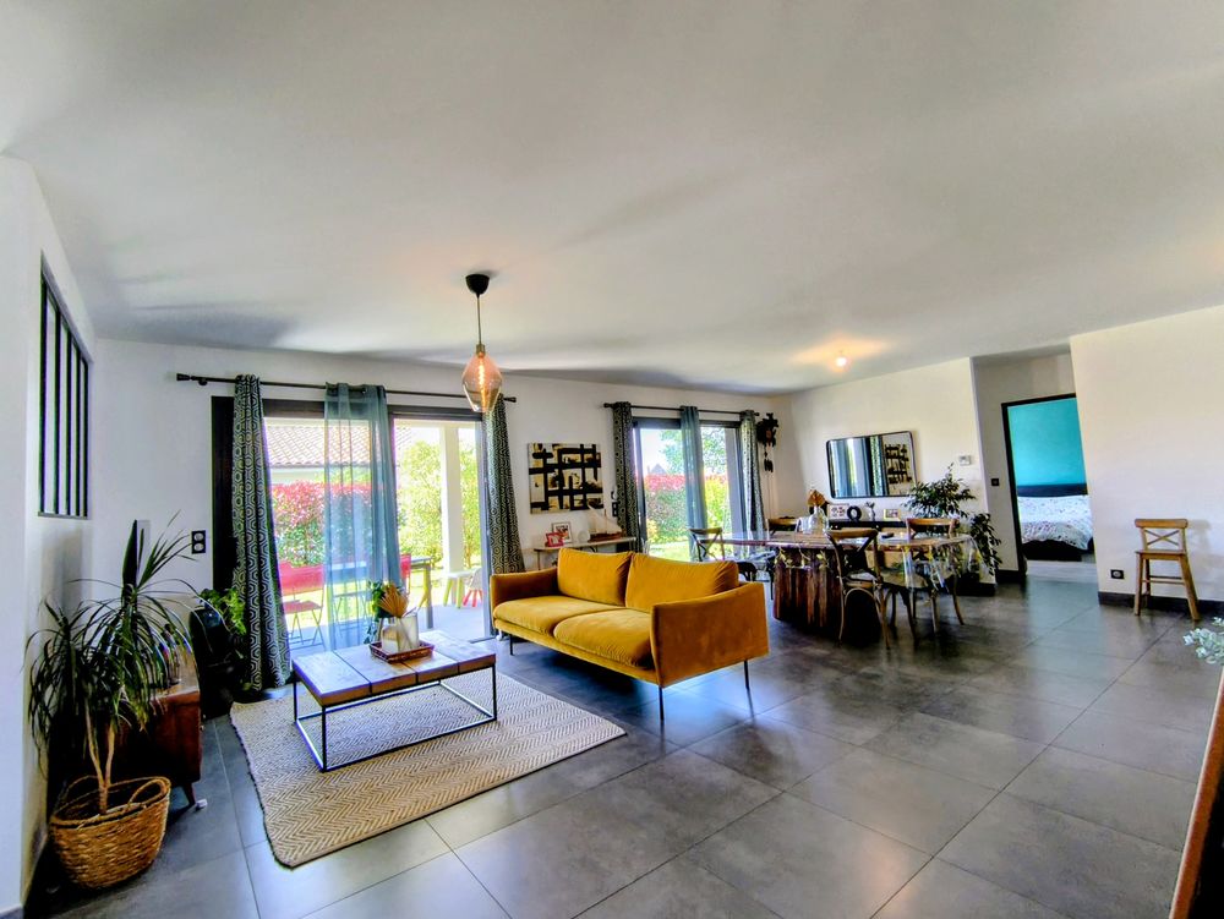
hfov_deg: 98.1
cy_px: 460
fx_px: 531
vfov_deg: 81.8
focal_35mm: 15
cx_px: 612
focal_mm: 1.65
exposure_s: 1/50
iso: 200
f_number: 2.2
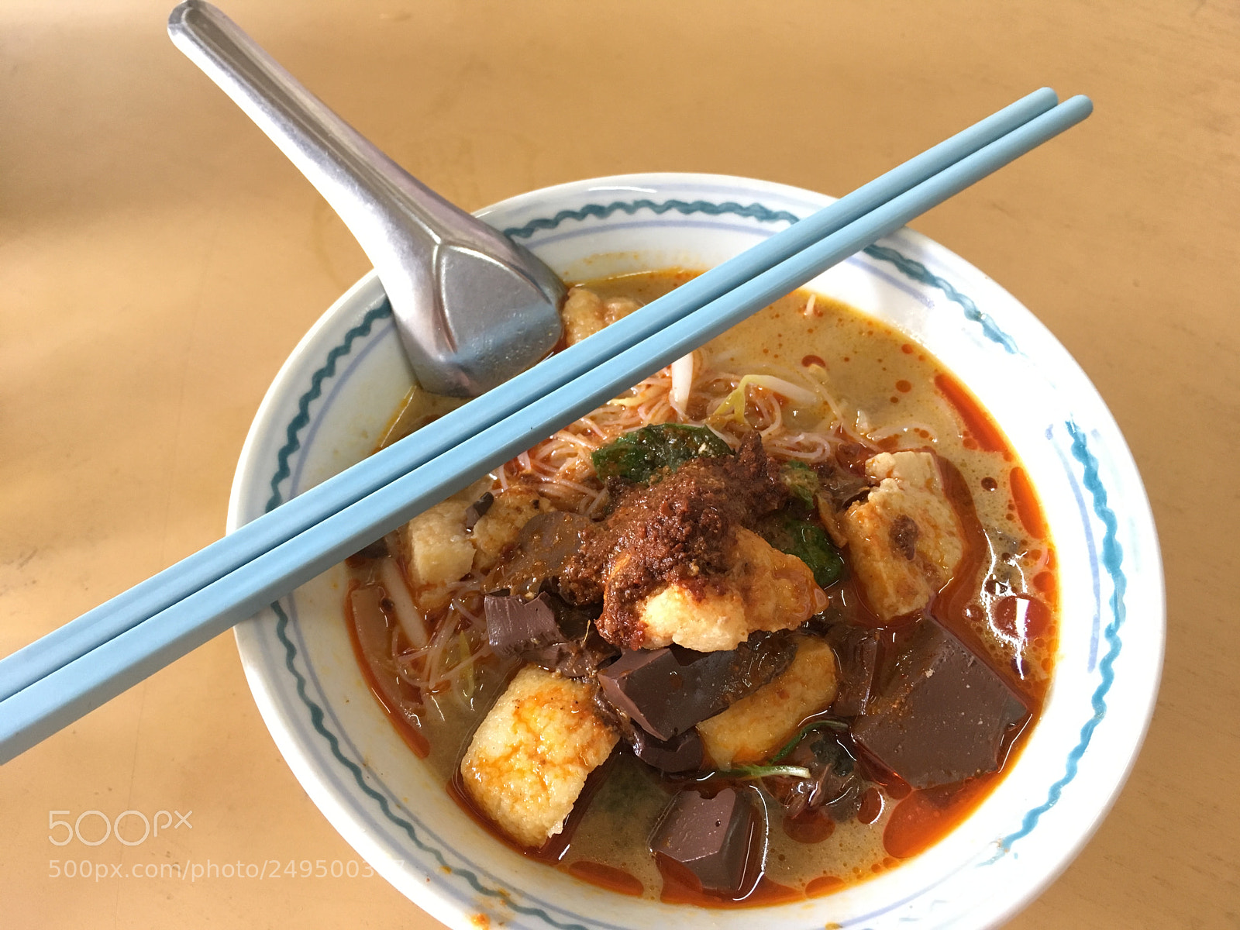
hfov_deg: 61.7
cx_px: 620
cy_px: 465
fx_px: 1039
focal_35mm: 29
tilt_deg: -57.2
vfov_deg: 48.2
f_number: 2.2
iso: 160
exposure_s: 1/33
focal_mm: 4.15
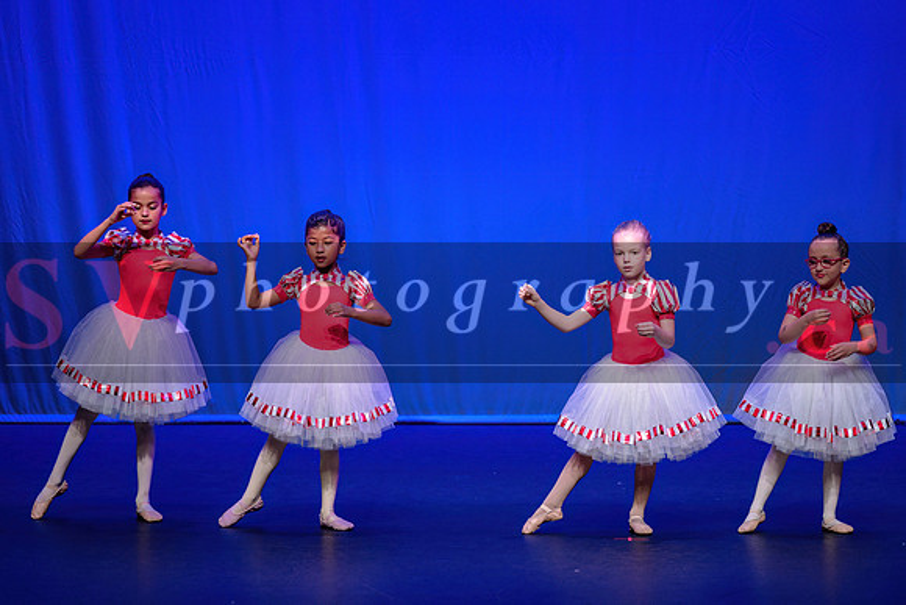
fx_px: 4766
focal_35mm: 189
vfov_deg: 7.3
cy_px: 287
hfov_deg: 10.9
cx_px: 453
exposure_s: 1/500
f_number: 2.8
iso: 1250
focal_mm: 180
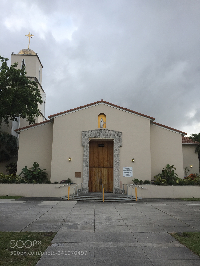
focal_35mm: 29
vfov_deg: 61.7
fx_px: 223
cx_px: 100
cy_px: 133
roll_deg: -1.0
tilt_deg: +12.4
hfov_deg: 48.2
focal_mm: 4.15
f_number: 2.2
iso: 32
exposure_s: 1/276
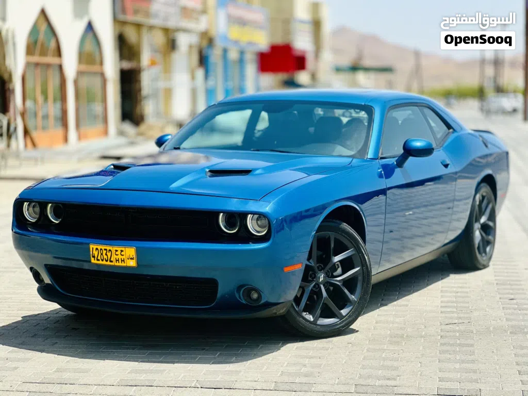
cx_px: 264
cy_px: 198
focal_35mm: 77
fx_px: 1174
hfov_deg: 25.3
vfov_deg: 19.1
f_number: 2.8
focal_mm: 9
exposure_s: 1/564
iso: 32
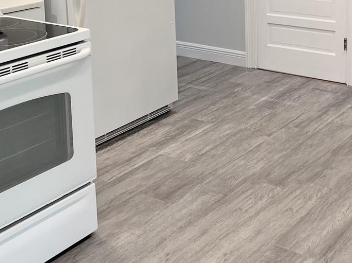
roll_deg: +0.9
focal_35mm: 61
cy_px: -16
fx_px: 620
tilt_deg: -9.4
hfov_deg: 31.3
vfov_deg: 22.8
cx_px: 248
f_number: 1.5
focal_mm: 5.7
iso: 64
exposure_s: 1/120
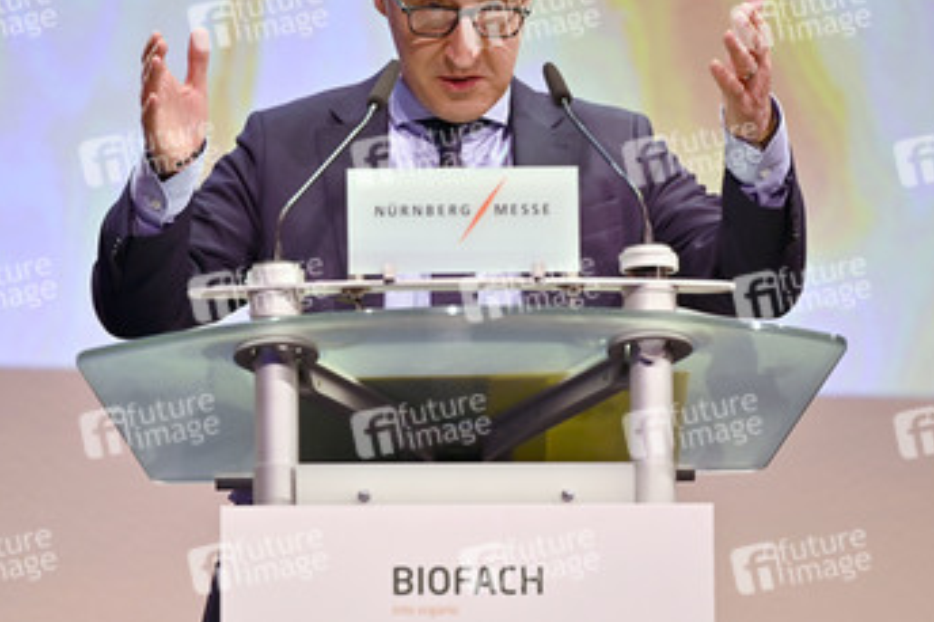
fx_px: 6794
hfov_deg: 7.9
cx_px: 457
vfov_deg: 5.2
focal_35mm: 262
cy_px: 223
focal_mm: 200
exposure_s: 1/500
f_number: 2.8
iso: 800
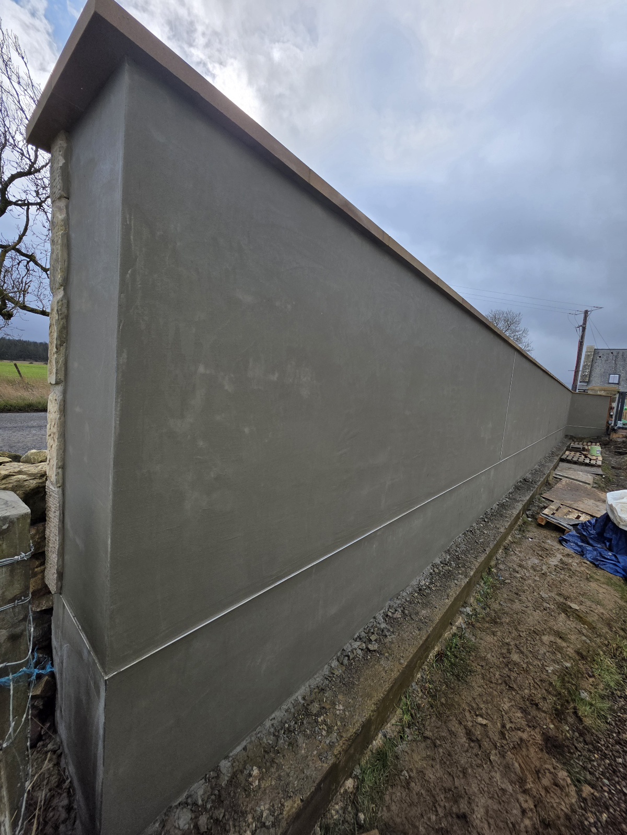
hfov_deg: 89.9
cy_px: 418
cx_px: 314
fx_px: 314
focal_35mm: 13
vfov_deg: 106.2
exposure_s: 1/1429
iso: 40
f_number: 1.9
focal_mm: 2.2
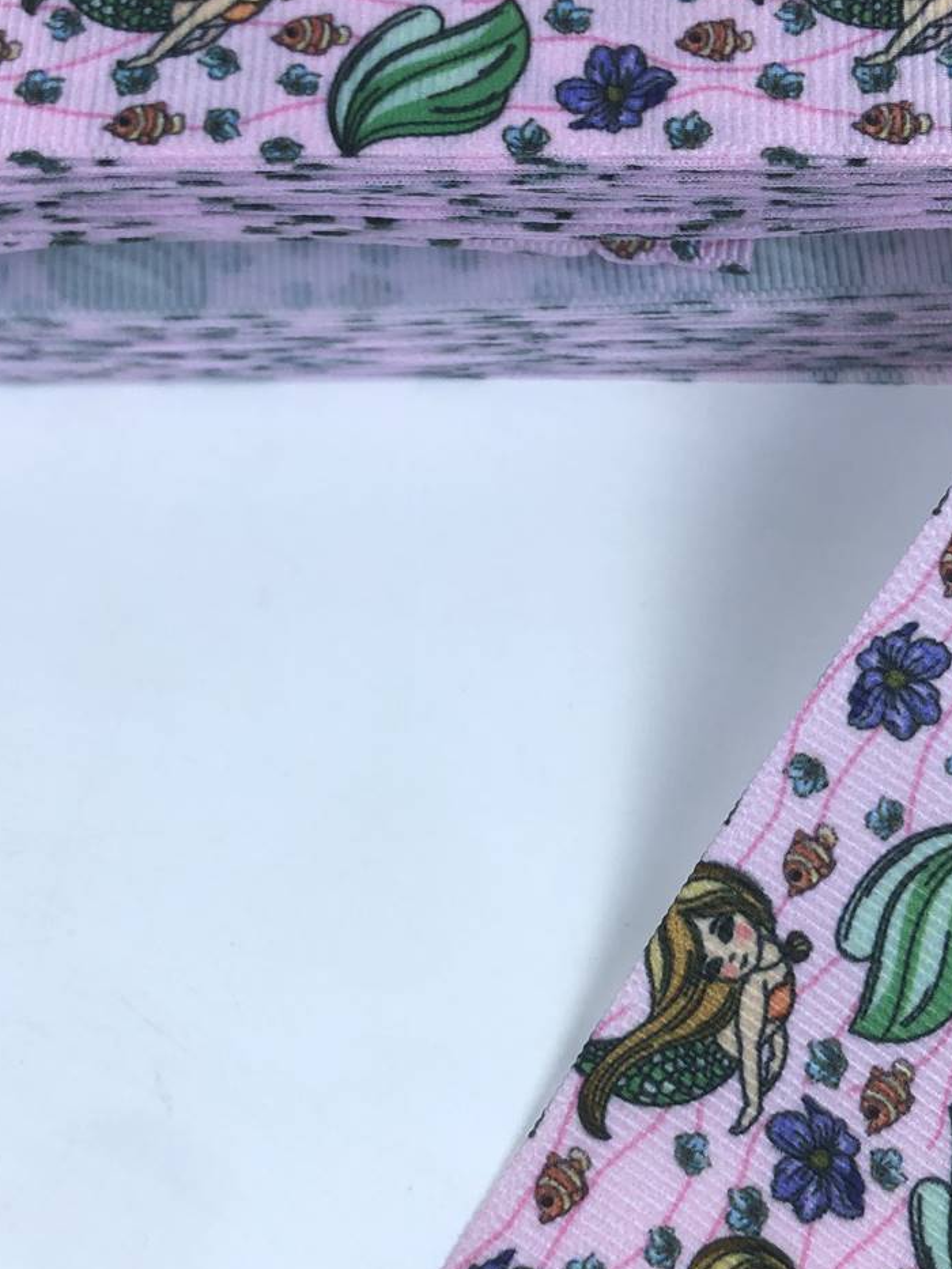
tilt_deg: -73.7
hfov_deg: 27.0
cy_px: 652
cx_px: 539
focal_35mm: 54
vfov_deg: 35.5
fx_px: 1980
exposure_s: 1/282
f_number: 1.8
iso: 20
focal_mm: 3.99
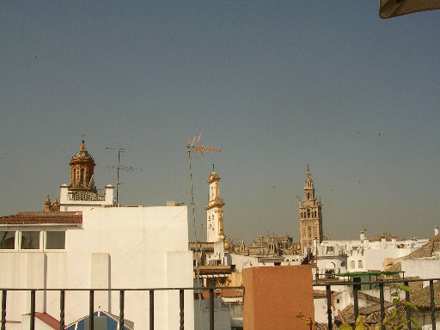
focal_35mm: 38
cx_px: 220
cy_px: 165
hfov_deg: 49.0
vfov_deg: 37.7
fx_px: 483
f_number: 5.6
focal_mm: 5.8
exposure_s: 1/546
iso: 50
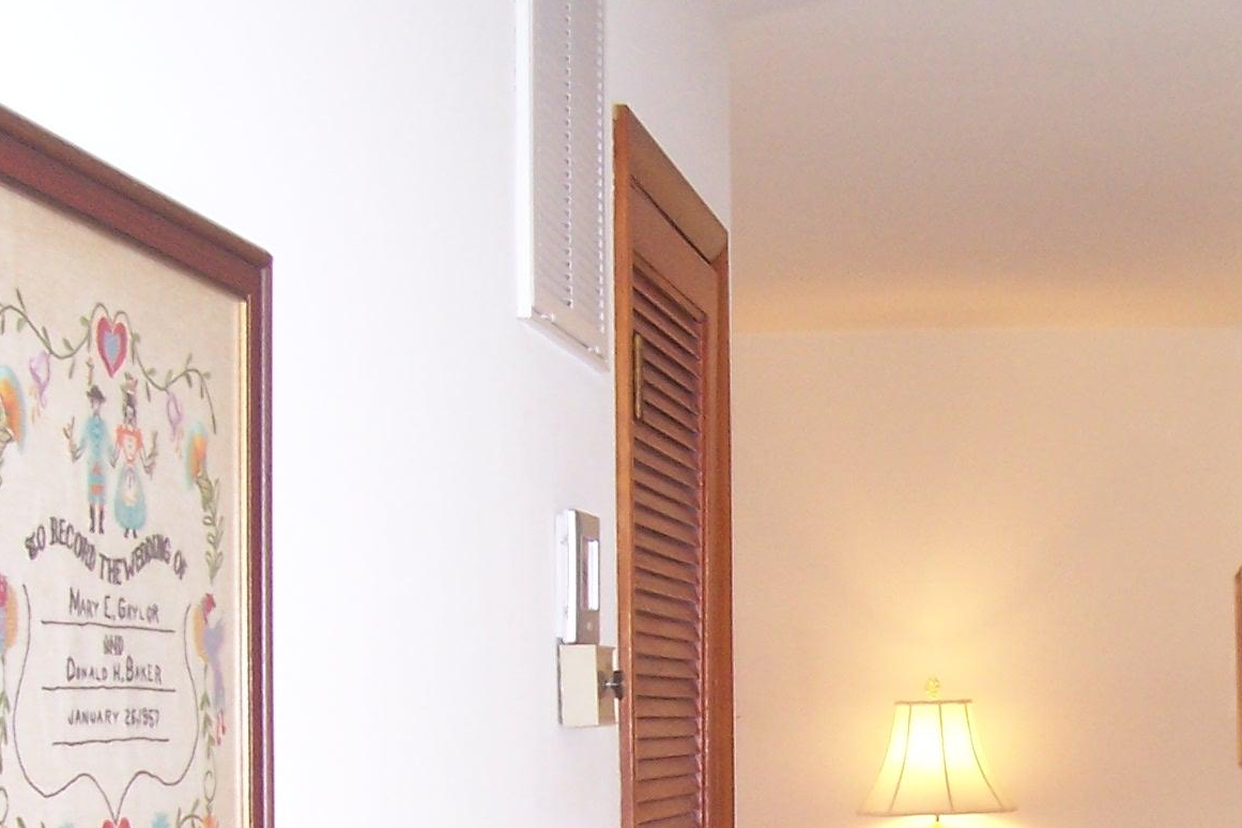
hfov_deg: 25.5
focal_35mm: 78
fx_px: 2691
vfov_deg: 16.8
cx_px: 1029
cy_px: 963
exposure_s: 1/60
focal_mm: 5.6
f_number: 2.7
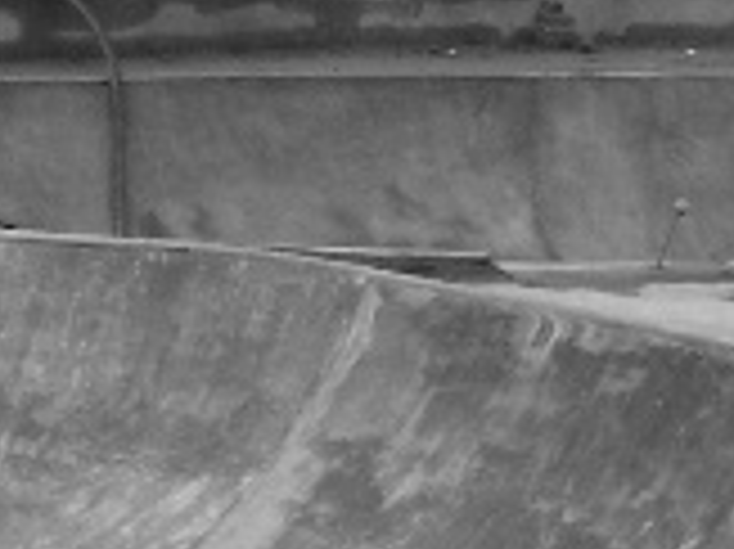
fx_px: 3157
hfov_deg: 12.6
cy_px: 270
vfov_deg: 9.9
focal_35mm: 149
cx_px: -338
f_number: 5.6
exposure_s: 1/160
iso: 200
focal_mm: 6.3
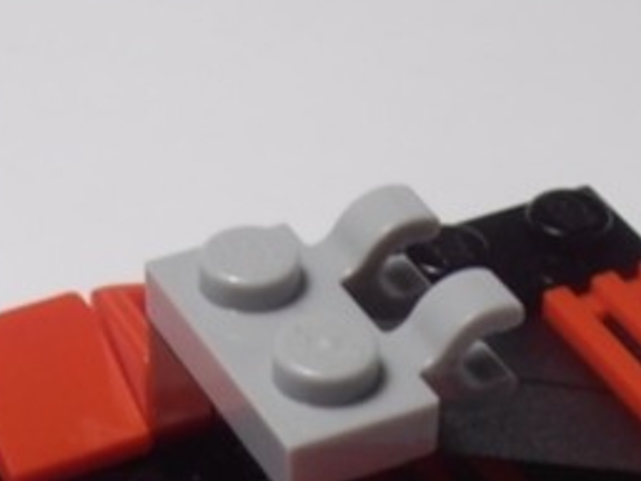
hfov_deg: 15.2
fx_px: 2407
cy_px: 768
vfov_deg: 10.9
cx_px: 328
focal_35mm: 130
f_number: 3.9
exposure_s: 1/50
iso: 80
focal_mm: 6.61
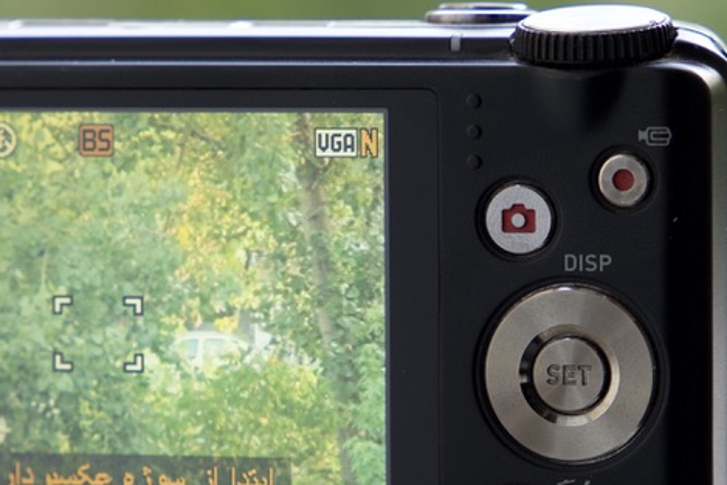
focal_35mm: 243
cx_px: 271
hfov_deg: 8.5
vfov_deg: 5.7
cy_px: 194
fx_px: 4908
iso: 400
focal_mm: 70
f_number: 4
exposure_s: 1/125
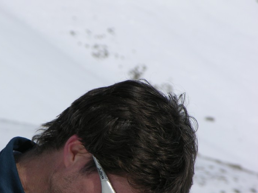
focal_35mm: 414
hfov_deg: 4.8
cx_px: 73
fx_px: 3084
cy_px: 131
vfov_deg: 3.6
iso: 50
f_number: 7.4
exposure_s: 1/523
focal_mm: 71.2
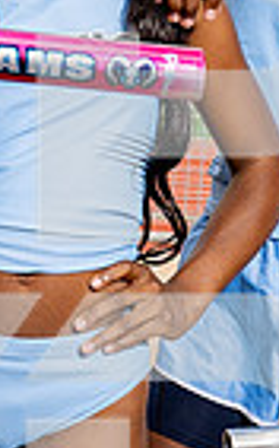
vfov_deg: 14.5
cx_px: -25
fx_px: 1741
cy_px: 78
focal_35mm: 143
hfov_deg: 9.1
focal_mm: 34
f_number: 6.3
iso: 160
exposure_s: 1/250
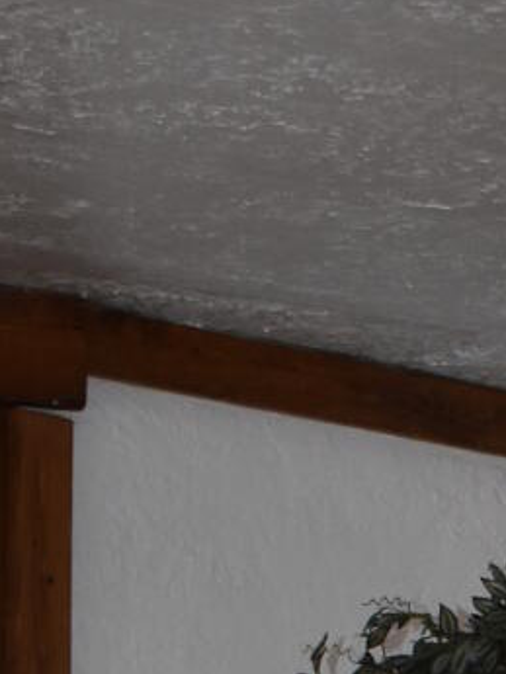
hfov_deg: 6.3
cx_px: 1142
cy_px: 1723
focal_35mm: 226
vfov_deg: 8.0
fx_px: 4398
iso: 800
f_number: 4
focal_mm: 27
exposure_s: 1/125
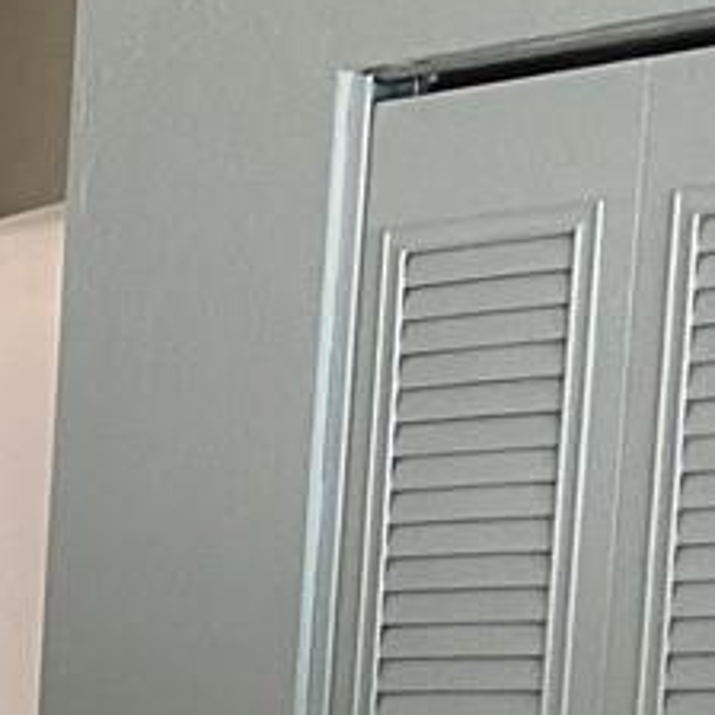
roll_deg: +0.1
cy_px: 1210
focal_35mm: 164
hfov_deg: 8.6
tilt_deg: -8.0
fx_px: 3832
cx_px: -1539
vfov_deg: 10.2
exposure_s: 1/60
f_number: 1.8
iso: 160
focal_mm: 4.25
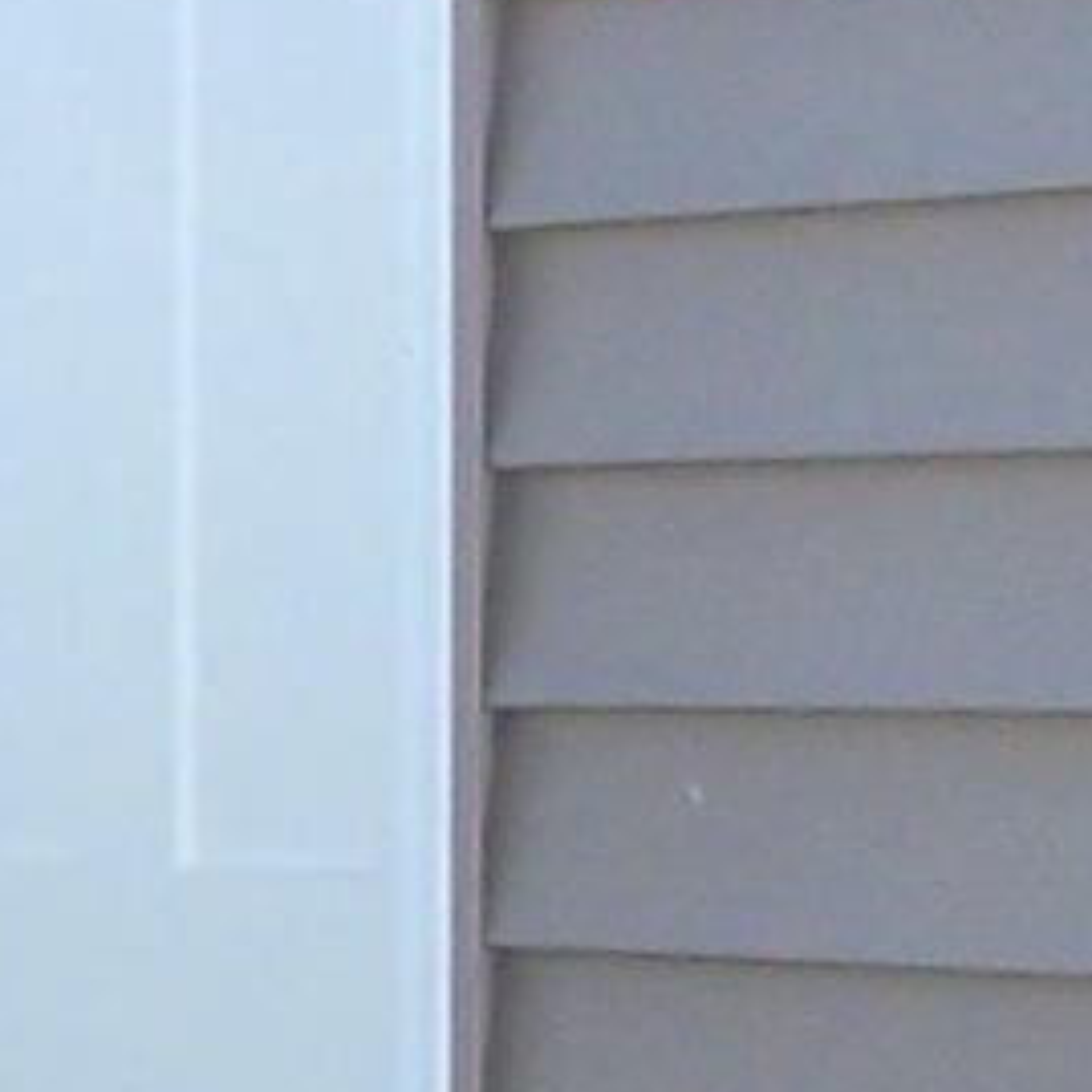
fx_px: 9137
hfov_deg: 6.8
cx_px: -237
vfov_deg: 6.8
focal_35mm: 256
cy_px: 654
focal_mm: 6.3
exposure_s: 1/750
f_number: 4
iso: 80
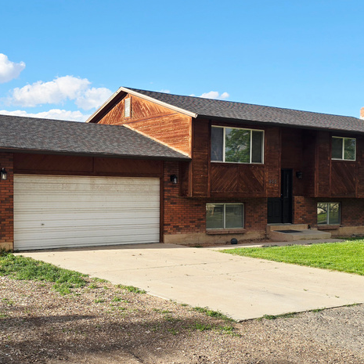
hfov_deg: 57.3
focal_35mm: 28
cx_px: 190
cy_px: 186
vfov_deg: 57.3
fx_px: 333
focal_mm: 6.3
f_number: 1.7
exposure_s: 1/556
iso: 12
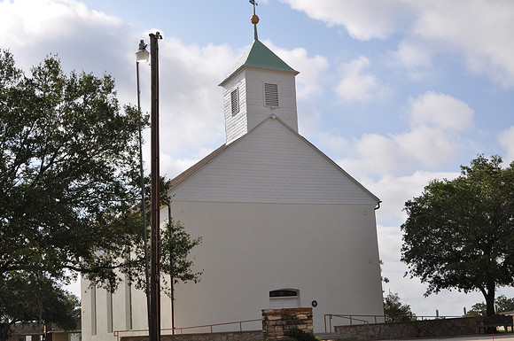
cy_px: 170
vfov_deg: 25.7
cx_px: 257
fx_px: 749
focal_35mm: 52
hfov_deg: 37.9
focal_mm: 35
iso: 200
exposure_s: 1/400
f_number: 10
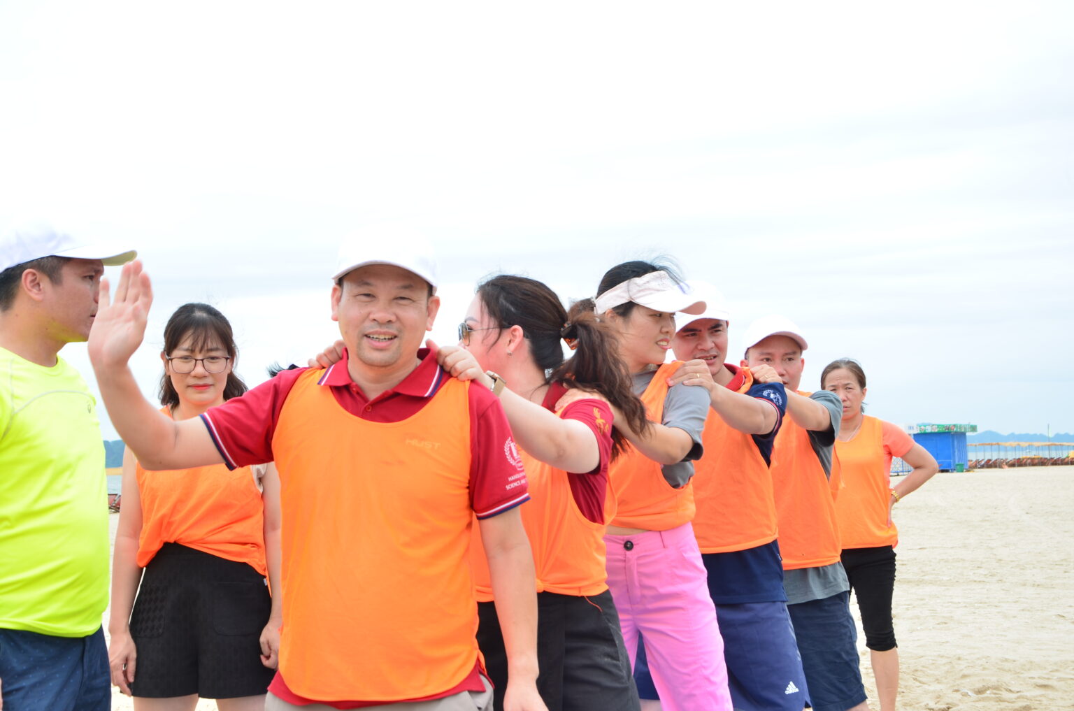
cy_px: 356
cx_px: 537
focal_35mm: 60
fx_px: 1786
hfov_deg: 33.5
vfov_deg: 22.5
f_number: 9
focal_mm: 40
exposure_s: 1/100
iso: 100
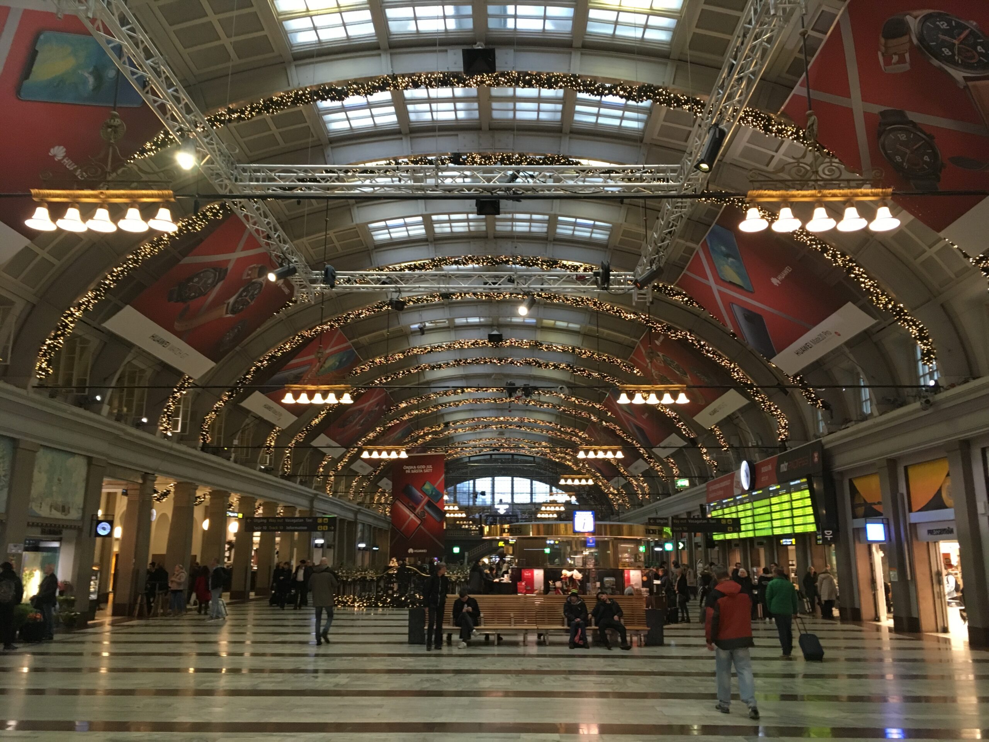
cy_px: 371
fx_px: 829
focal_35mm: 29
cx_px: 494
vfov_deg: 48.2
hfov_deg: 61.7
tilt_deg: +12.4
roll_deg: -0.3
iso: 160
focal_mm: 4.15
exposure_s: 1/33
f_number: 2.2
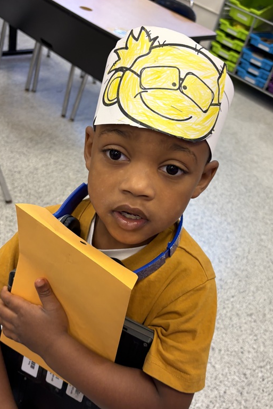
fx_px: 409
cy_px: 214
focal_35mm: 36
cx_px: 156
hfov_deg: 36.8
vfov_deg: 53.1
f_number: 1.6
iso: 100
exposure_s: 1/60
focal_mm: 5.96
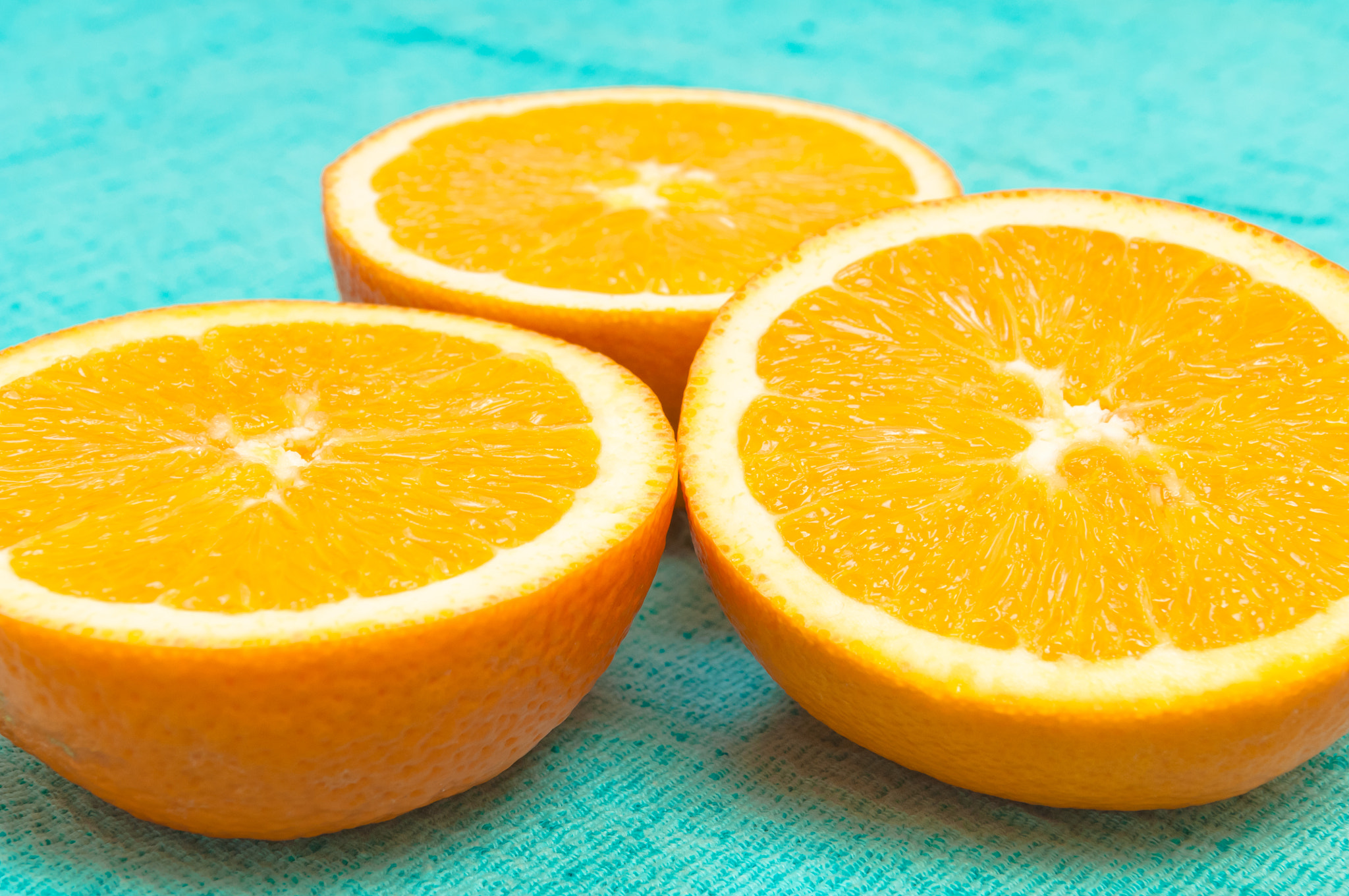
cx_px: 674
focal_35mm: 82
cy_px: 448
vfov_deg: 16.5
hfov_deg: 24.6
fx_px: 3088
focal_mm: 55
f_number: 11
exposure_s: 1/160
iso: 250
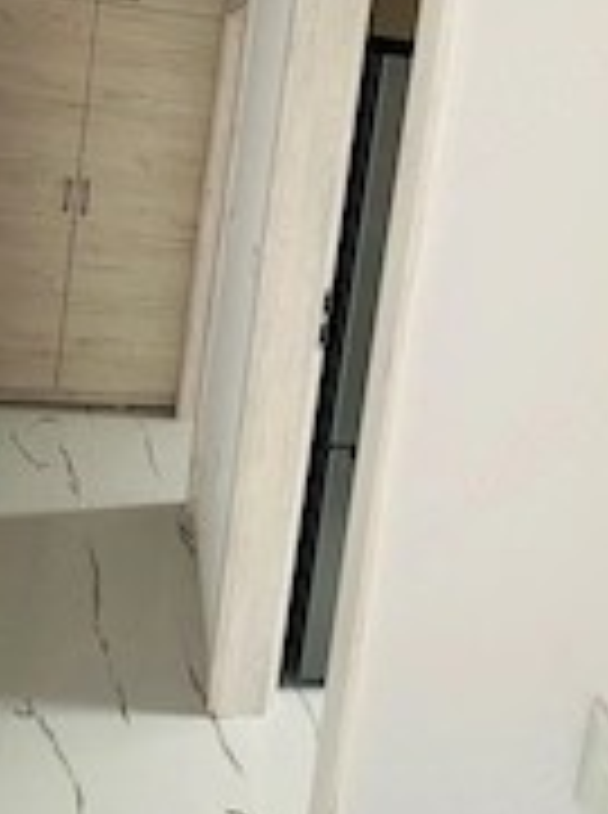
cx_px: 275
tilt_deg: -2.9
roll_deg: -7.3
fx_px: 729
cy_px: 153
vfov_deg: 54.1
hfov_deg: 45.2
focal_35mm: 31
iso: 250
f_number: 2.2
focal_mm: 2.22
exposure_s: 1/50
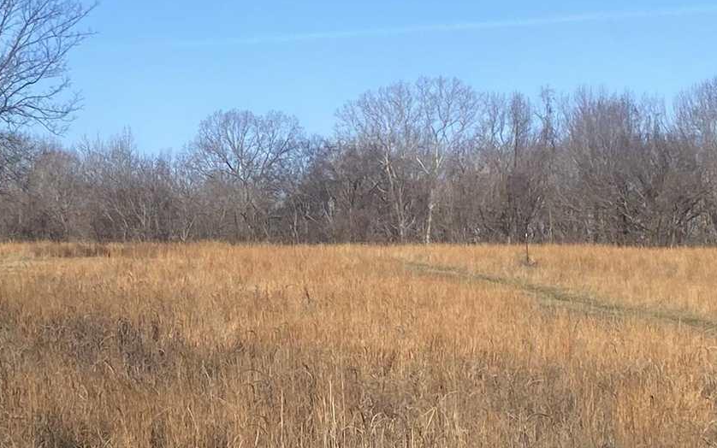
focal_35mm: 101
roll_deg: -2.4
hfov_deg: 20.4
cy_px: 298
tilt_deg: +3.9
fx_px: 1974
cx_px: 186
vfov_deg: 12.9
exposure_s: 1/2028
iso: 32
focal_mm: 4.25
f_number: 1.8
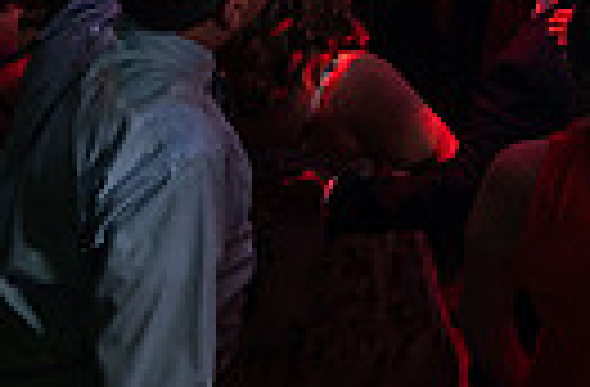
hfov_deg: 21.7
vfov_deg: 16.0
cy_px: -195
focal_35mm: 77
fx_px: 1256
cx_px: 906
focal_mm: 16
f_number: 4
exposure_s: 1/80
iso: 3200
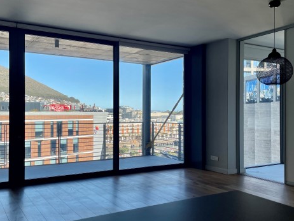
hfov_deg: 51.3
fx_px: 306
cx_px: 157
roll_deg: -0.5
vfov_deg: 39.7
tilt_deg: +0.4
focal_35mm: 36
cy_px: 115
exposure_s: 1/609
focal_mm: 4.2
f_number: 1.6
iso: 32
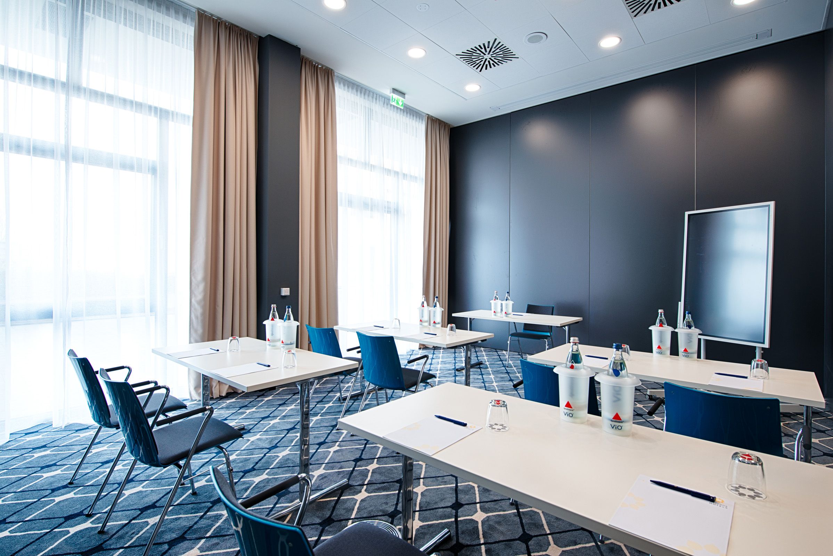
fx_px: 417
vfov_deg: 67.4
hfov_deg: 90.0
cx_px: 416
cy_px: 278
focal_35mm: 18
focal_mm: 18
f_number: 8
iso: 100
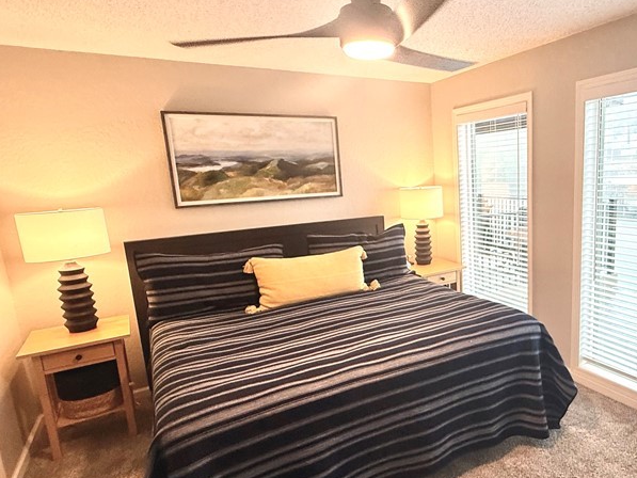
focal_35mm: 24
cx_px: 435
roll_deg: +1.5
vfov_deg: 56.8
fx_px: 442
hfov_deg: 69.1
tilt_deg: -12.2
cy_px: 253
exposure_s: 1/120
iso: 200
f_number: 2.2
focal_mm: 2.22
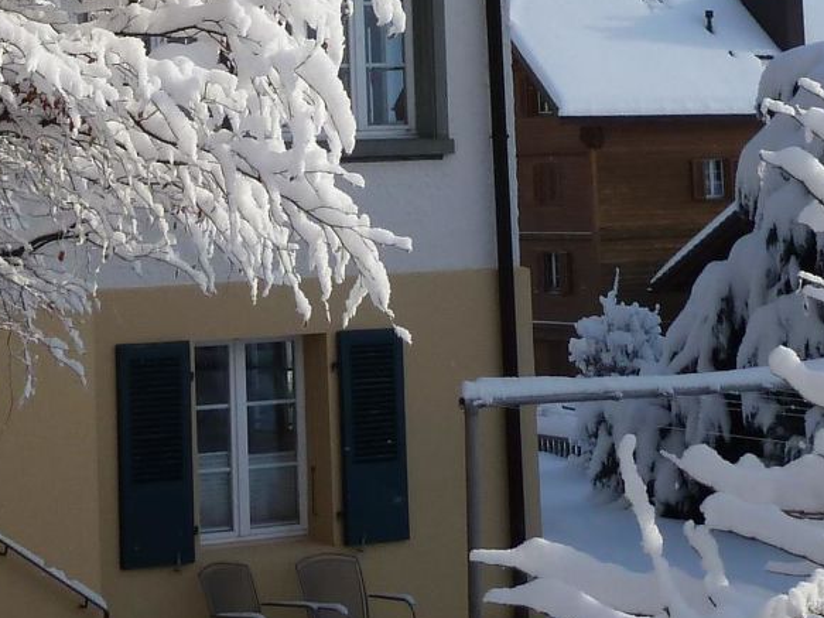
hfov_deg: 15.9
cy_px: -267
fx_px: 2927
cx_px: 160
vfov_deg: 11.6
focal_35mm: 123
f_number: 4.5
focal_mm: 5.7
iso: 80
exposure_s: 1/500
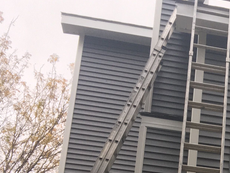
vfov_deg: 14.6
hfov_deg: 18.2
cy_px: 261
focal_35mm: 94
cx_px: 361
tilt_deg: +15.1
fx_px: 625
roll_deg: -0.8
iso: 40
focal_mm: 4.15
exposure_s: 1/120
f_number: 2.2
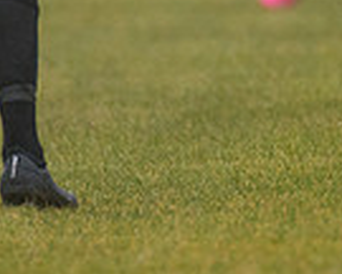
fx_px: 21549
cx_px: 483
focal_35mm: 2129
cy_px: -310
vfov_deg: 0.7
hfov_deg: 0.9
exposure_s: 1/1600
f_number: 4
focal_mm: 380
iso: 1250
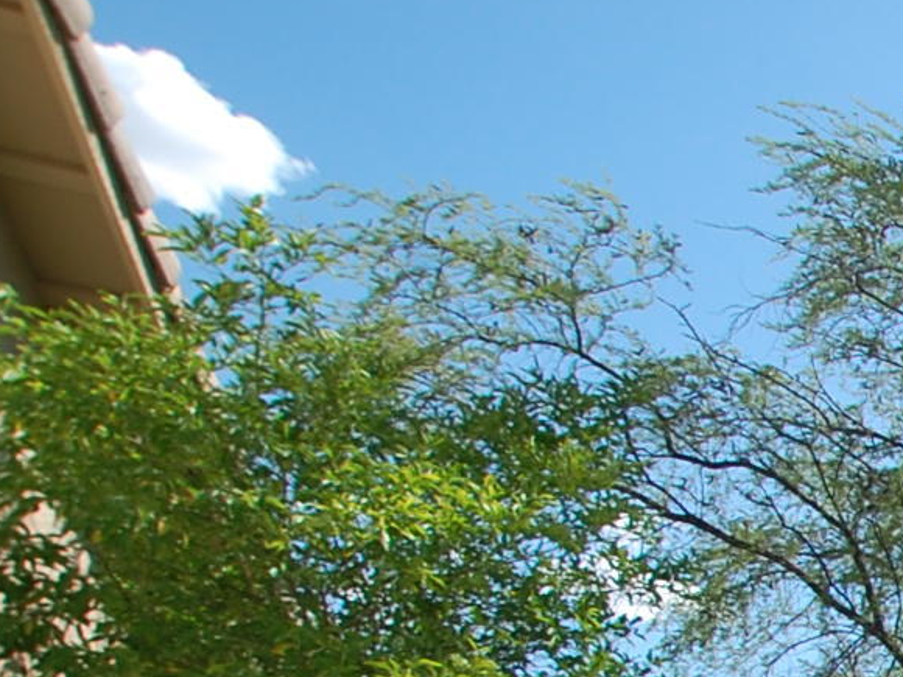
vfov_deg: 21.6
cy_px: 1032
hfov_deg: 20.8
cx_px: 1697
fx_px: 1461
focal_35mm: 56
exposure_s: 1/200
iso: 200
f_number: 7.1
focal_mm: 10
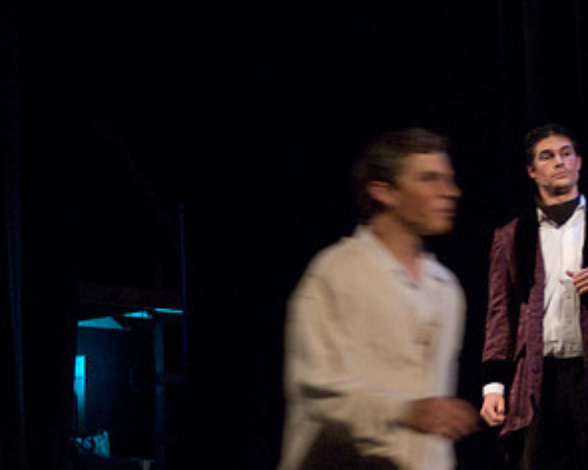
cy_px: 337
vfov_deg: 13.8
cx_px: 452
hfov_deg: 17.2
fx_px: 1932
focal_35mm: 111
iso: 1600
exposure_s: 1/40
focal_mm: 40
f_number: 2.8
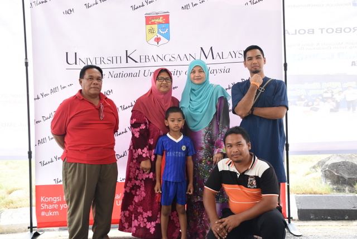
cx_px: 178
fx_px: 447
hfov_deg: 43.6
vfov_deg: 29.9
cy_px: 120
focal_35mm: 45
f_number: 4
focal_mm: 30
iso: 500
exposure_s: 1/250
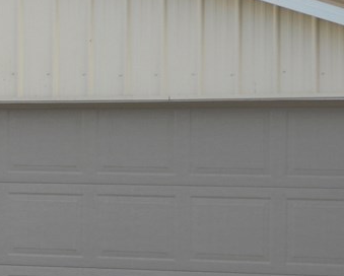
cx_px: -38
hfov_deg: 11.9
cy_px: 201
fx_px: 1621
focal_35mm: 159
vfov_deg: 9.7
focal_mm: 9.8
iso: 80
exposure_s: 1/125
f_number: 4.8
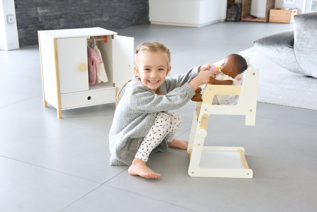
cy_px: 106
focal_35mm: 52
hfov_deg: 37.9
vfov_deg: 25.8
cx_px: 158
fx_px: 462
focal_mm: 35
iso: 800
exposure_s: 1/60
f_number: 4.5
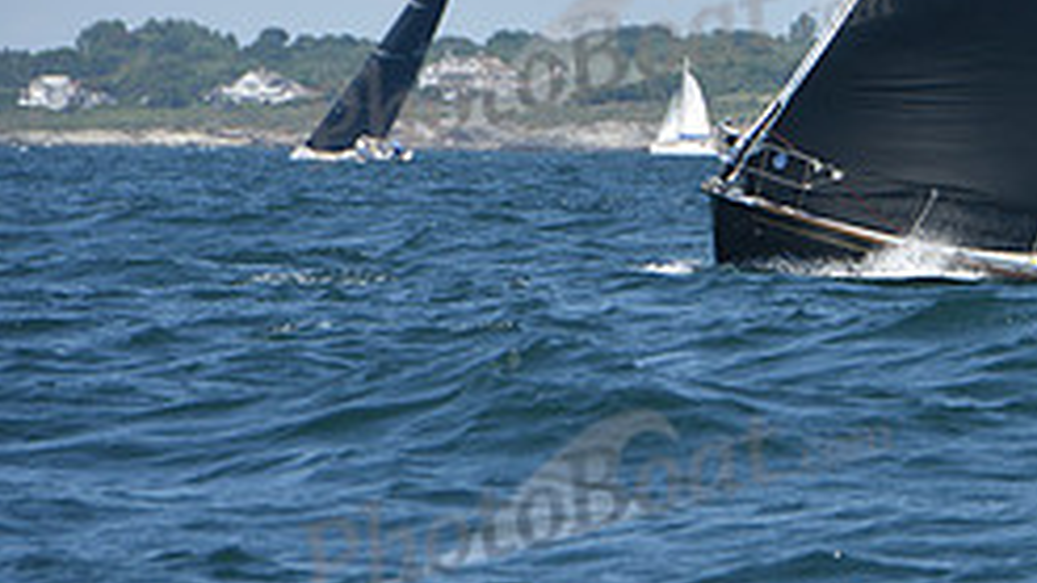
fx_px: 13530
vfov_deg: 2.5
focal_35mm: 492
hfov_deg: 4.4
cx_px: 1113
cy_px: 220
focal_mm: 200
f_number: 7.1
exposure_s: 1/1000
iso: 200
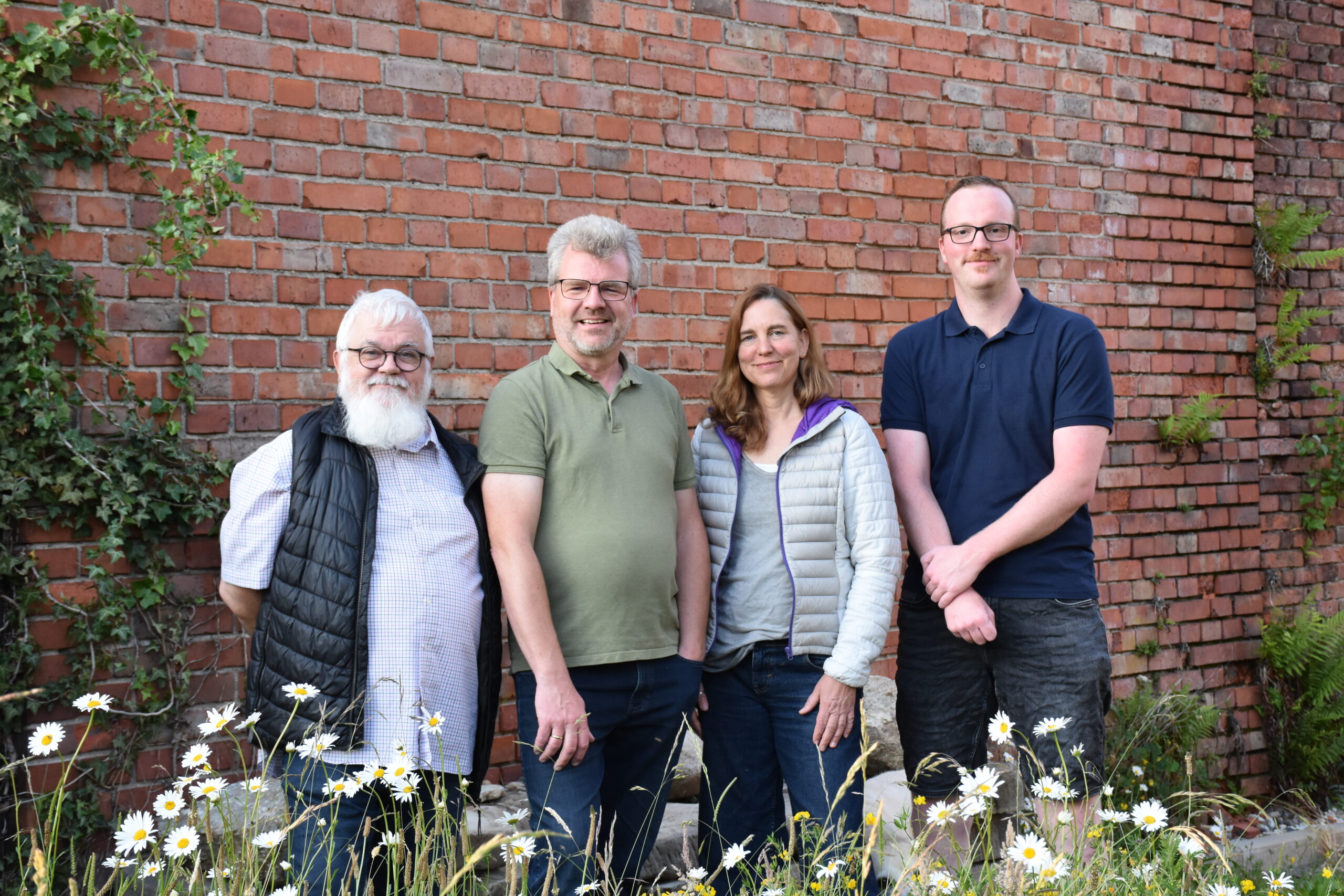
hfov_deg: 31.9
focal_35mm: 63
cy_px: 448
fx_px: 2352
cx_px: 672
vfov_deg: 21.6
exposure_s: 1/200
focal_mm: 42
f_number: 7.1
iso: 800
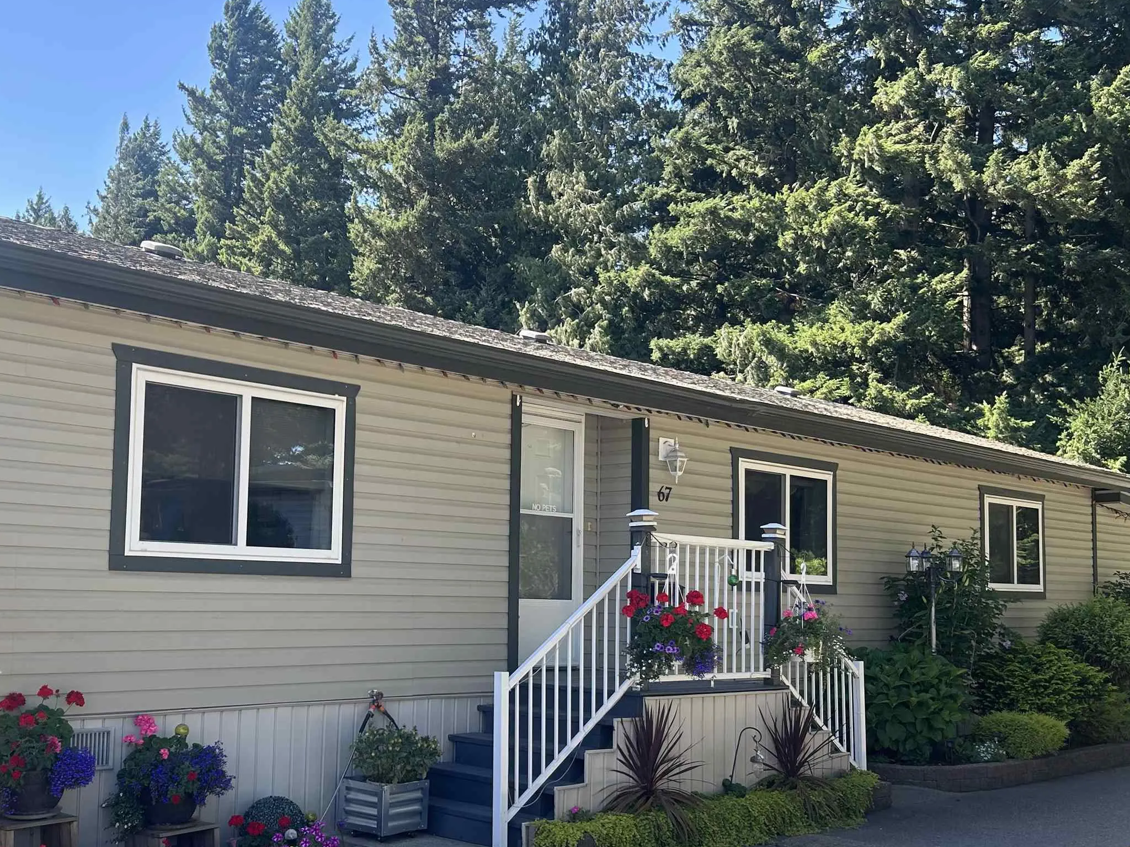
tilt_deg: +3.8
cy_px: 505
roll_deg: -1.7
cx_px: 437
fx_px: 1273
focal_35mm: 39
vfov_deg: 36.7
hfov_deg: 47.5
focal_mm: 5.7
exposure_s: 1/696
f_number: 1.5
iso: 50
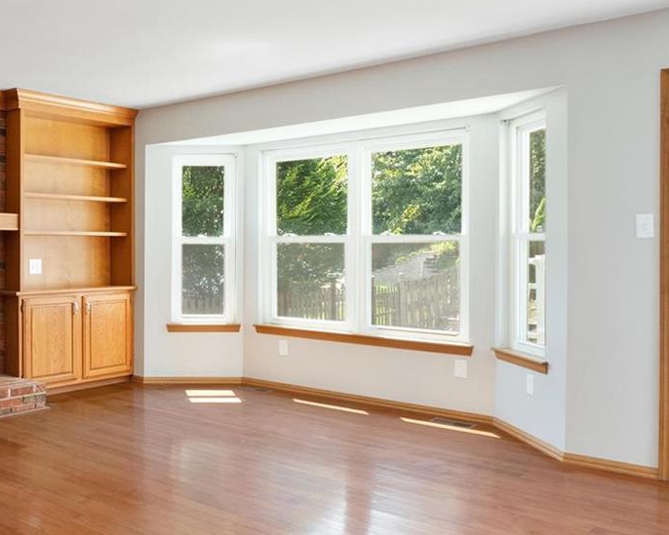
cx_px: 121
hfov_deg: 48.2
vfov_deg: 42.2
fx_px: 693
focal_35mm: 35
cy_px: 264
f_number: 8
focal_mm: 8
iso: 400
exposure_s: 1/6
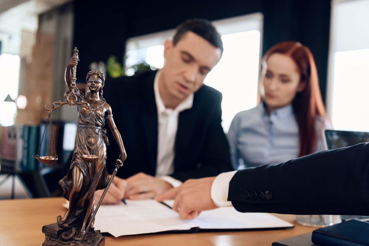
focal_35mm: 38
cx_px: 184
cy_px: 123
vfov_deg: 35.1
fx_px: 390
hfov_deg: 50.7
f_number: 3.2
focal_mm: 38
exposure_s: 1/100
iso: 320
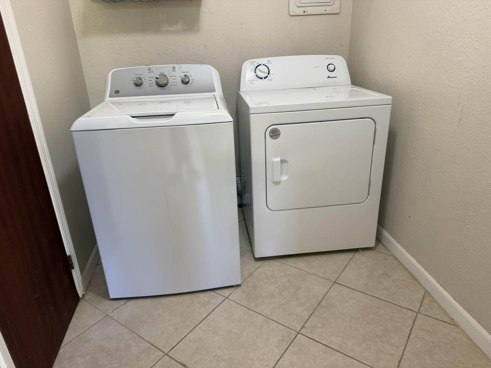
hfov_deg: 71.6
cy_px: 184
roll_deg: +3.2
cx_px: 246
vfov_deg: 56.8
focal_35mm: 24
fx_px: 340
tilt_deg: -23.6
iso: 160
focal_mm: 6.76
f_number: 1.78
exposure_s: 1/60
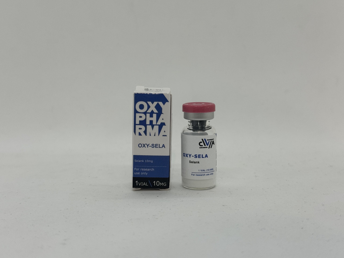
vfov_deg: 30.3
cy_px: 129
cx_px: 172
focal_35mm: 48
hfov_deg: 39.7
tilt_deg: -9.7
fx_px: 477
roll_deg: +0.3
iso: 64
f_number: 1.78
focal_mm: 6.76
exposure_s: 1/582
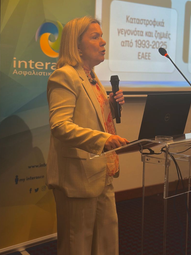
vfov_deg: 34.9
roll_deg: -1.8
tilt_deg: -7.1
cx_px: 95
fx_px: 405
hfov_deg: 26.6
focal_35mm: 55
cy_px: 125
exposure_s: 1/50
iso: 80
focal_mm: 6.86
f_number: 1.78
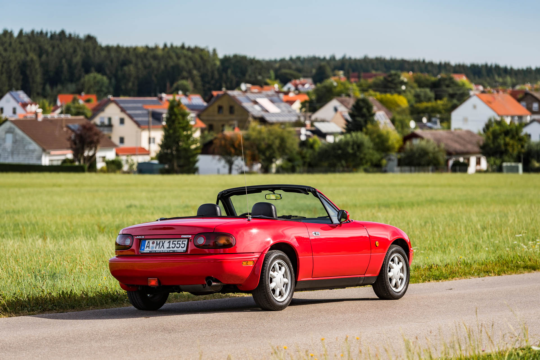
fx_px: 2250
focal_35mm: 150
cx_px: 270
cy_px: 180
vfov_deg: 9.1
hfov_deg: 13.7
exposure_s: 1/200
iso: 100
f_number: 5.6
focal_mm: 150
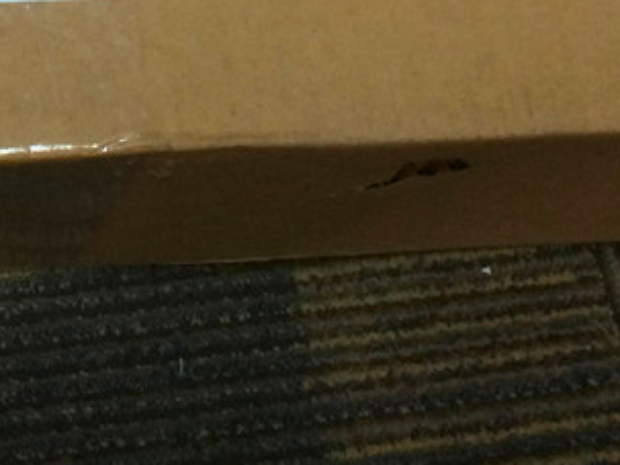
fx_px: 1755
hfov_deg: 19.2
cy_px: -313
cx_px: -59
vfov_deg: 13.8
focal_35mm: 98
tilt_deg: -62.7
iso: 125
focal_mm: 4.15
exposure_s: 1/33
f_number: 2.2
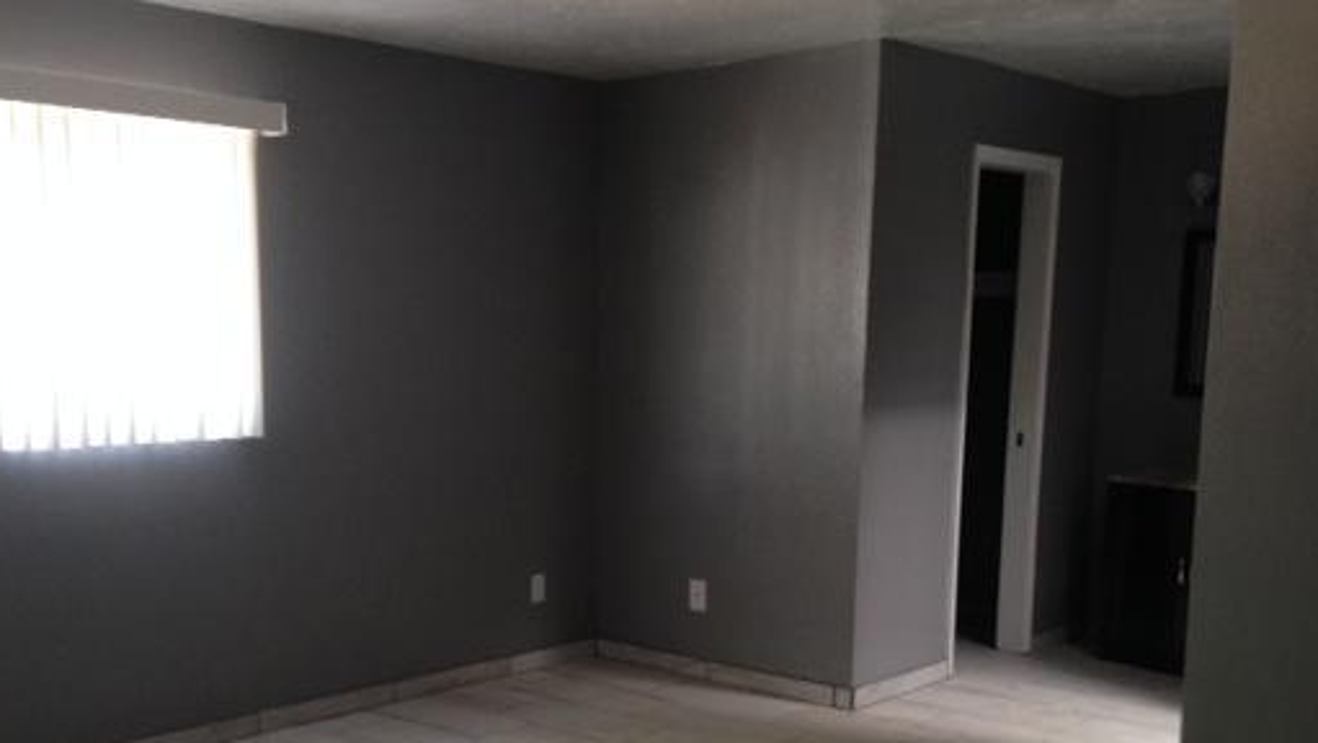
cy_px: 557
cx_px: 588
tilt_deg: -9.3
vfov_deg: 26.2
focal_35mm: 45
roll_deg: -0.4
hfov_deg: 45.4
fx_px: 1573
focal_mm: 4.12
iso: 125
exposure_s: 1/20
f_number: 2.4
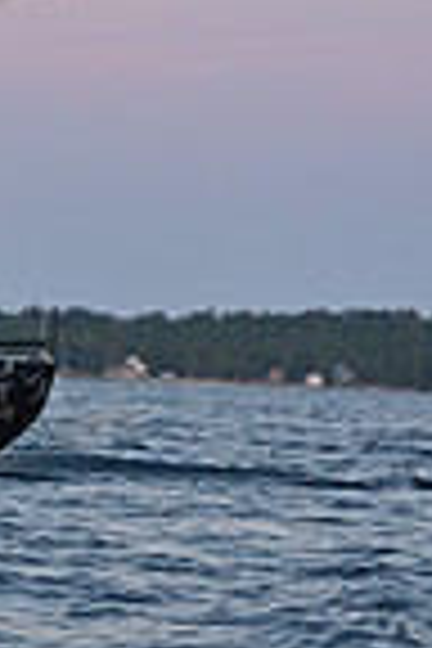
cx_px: -729
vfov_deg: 5.9
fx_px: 6246
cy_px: 313
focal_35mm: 347
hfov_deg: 3.9
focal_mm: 86
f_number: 2.8
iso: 320
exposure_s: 1/400
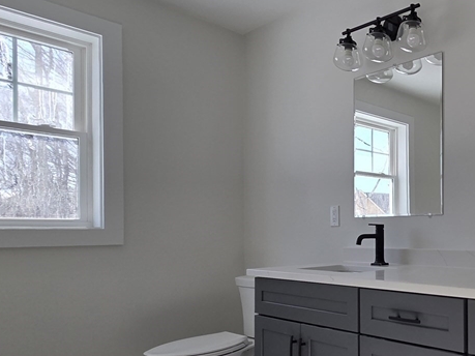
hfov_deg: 51.6
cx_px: 456
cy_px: 231
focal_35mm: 29
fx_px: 398
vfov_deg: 47.6
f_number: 2.2
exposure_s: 1/430
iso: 50
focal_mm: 2.2
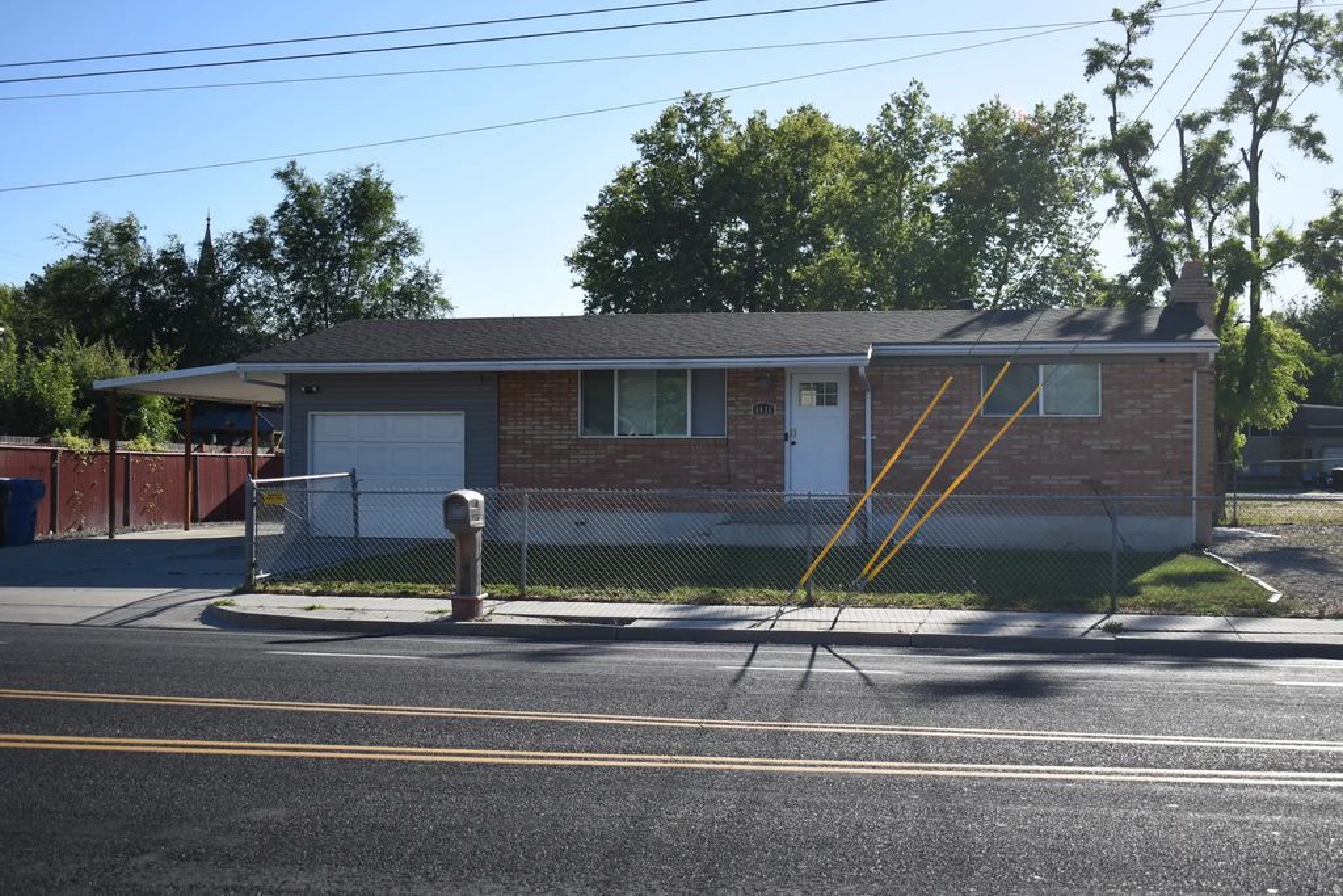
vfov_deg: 29.0
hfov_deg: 42.3
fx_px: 1735
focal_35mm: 46
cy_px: 448
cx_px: 672
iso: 110
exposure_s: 1/640
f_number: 4.2
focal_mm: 31
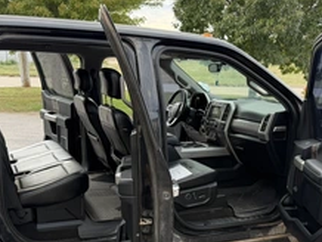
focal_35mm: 44
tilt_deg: -13.9
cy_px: 182
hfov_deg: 42.8
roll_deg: -1.7
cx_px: 186
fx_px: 410
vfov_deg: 32.3
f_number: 1.78
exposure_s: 1/689
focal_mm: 6.76
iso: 100
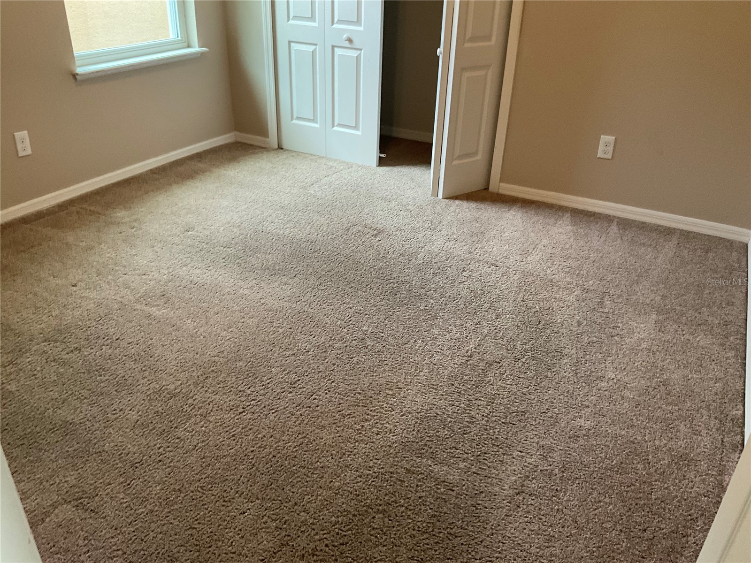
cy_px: 282
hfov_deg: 61.7
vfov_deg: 48.2
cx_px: 376
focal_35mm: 29
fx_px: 629
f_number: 1.8
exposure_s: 1/60
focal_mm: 3
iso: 125
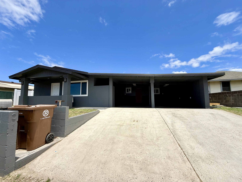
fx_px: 98
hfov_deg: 102.1
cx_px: 121
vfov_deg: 85.7
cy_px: 91
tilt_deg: +6.1
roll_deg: +0.4
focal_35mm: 14
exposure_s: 1/2717
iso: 50
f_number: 2.2
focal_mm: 2.22
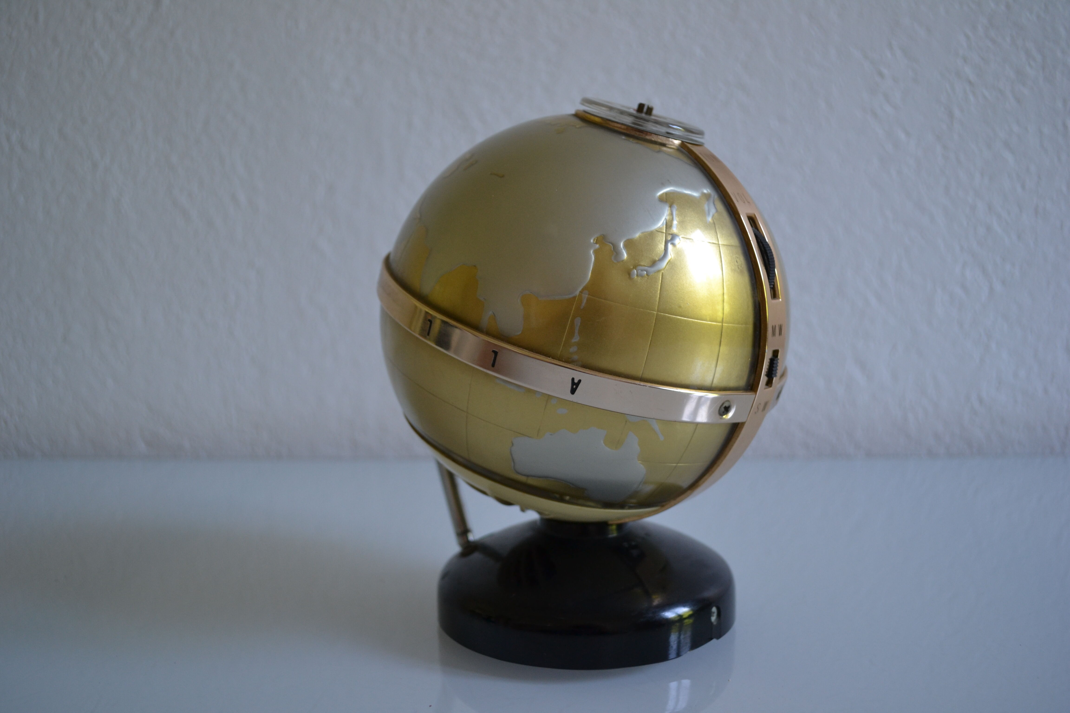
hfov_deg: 61.9
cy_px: 356
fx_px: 892
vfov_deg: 43.6
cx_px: 535
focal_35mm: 30
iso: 400
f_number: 4
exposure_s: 1/60
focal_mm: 20
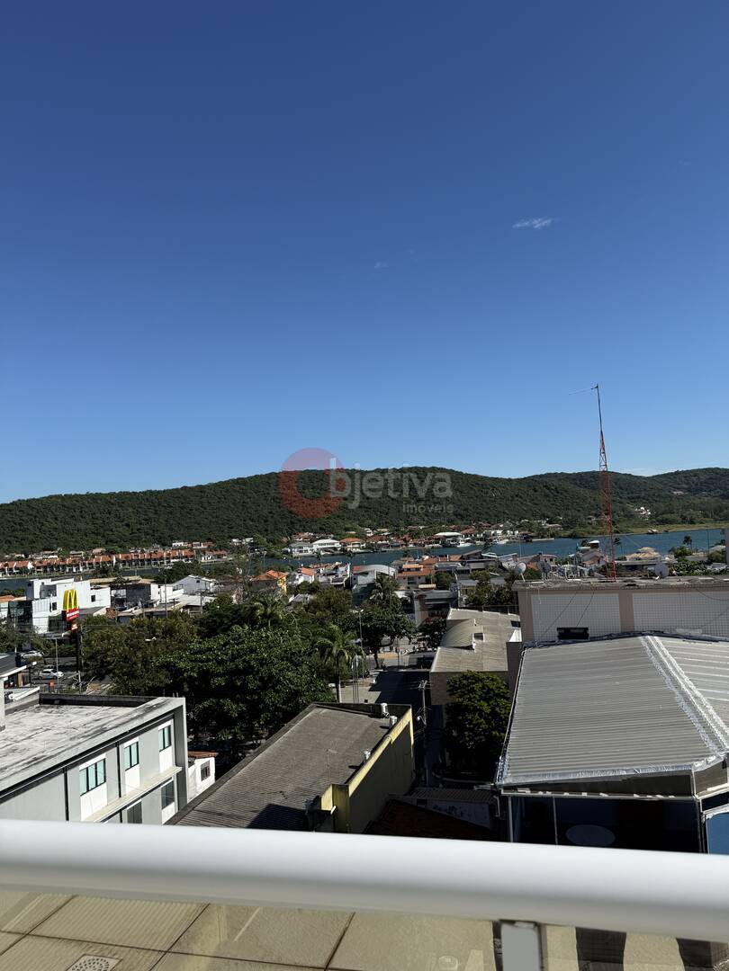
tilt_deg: -2.1
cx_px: 364
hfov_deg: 56.8
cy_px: 486
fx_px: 674
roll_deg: -0.4
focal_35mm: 24
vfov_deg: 71.6
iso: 80
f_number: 1.78
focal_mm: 6.76
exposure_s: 1/6173
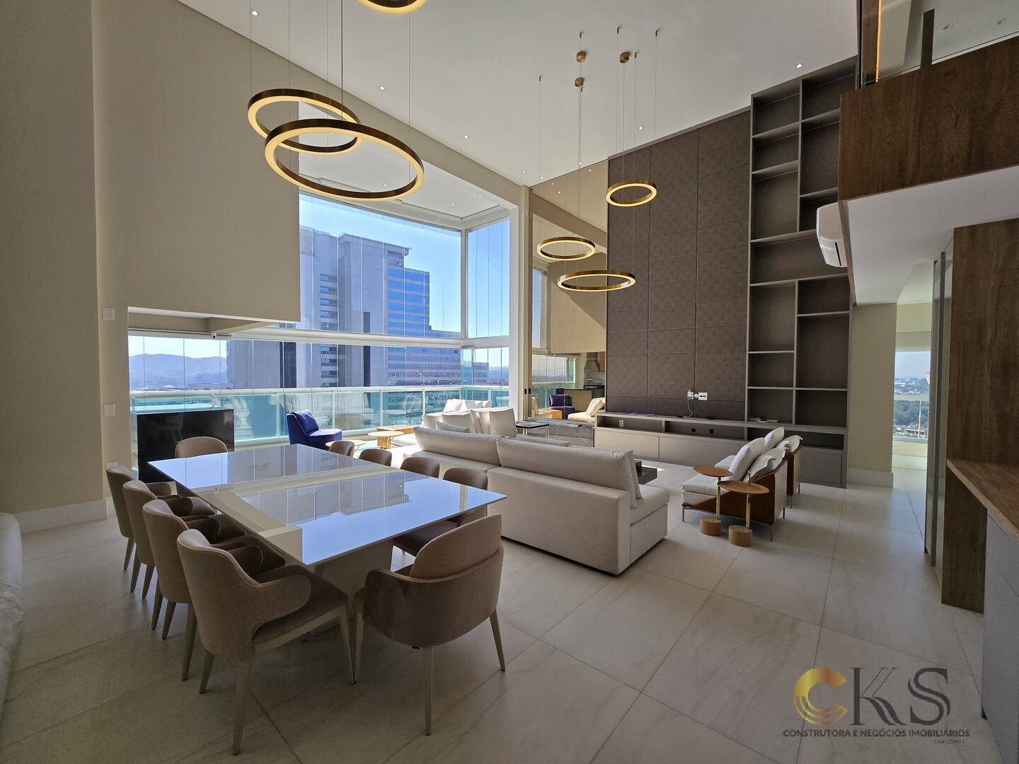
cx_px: 510
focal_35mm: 13
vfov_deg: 89.9
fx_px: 383
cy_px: 382
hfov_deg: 106.2
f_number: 2.2
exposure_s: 1/1199
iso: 50
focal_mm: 2.2
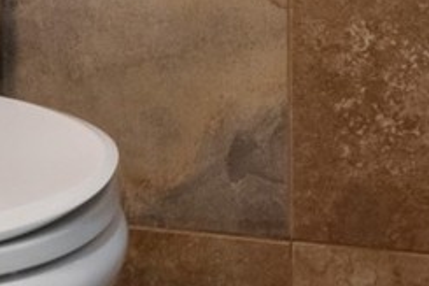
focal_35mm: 119
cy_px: -337
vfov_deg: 10.3
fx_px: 1417
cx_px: 72
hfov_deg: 17.0
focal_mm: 12
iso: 200
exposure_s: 1/3
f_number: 7.1
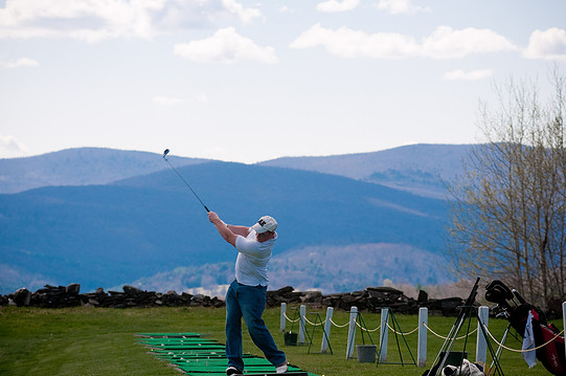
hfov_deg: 11.4
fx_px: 2826
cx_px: 287
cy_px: 194
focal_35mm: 180
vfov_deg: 7.6
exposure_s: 1/1250
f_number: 4.5
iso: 100
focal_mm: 112
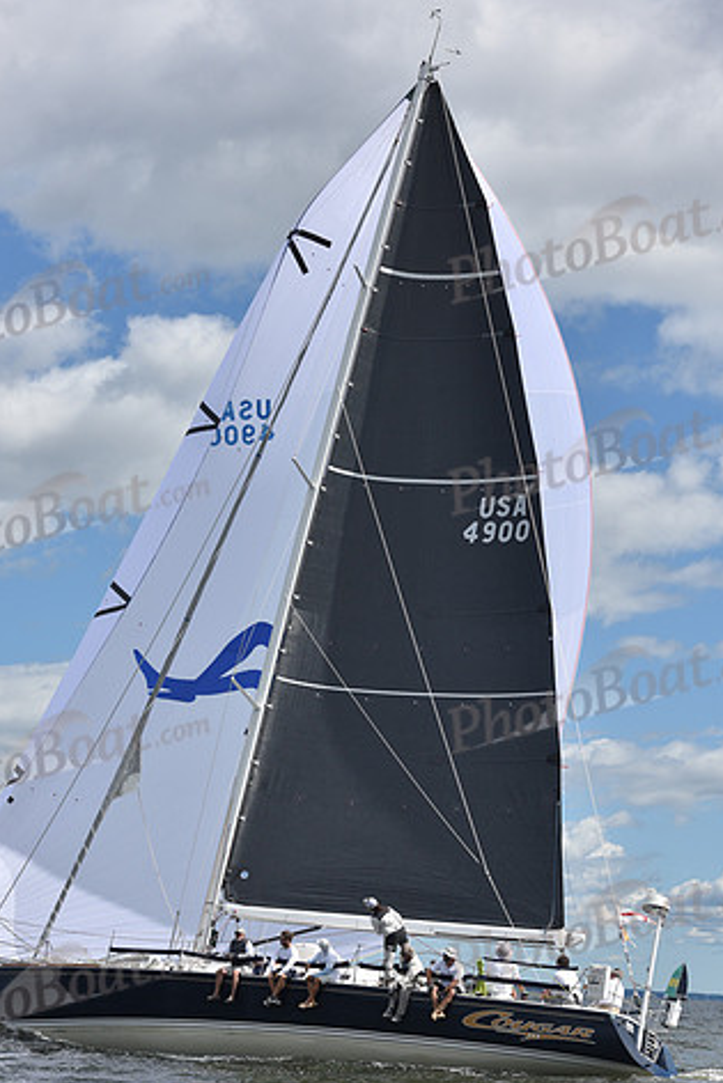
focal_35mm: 86
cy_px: 608
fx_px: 2589
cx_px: 329
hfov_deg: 15.9
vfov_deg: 23.6
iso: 250
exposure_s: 1/1000
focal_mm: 70
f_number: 9
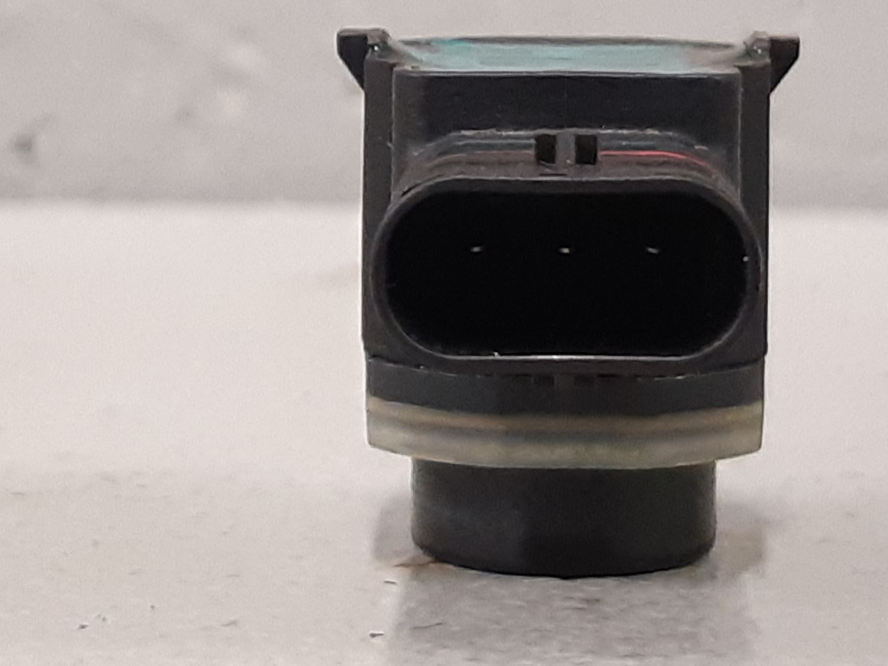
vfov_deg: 41.7
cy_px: 276
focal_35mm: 34
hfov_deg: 53.9
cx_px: 413
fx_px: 872
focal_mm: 3.93
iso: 250
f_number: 1.7
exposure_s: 1/50
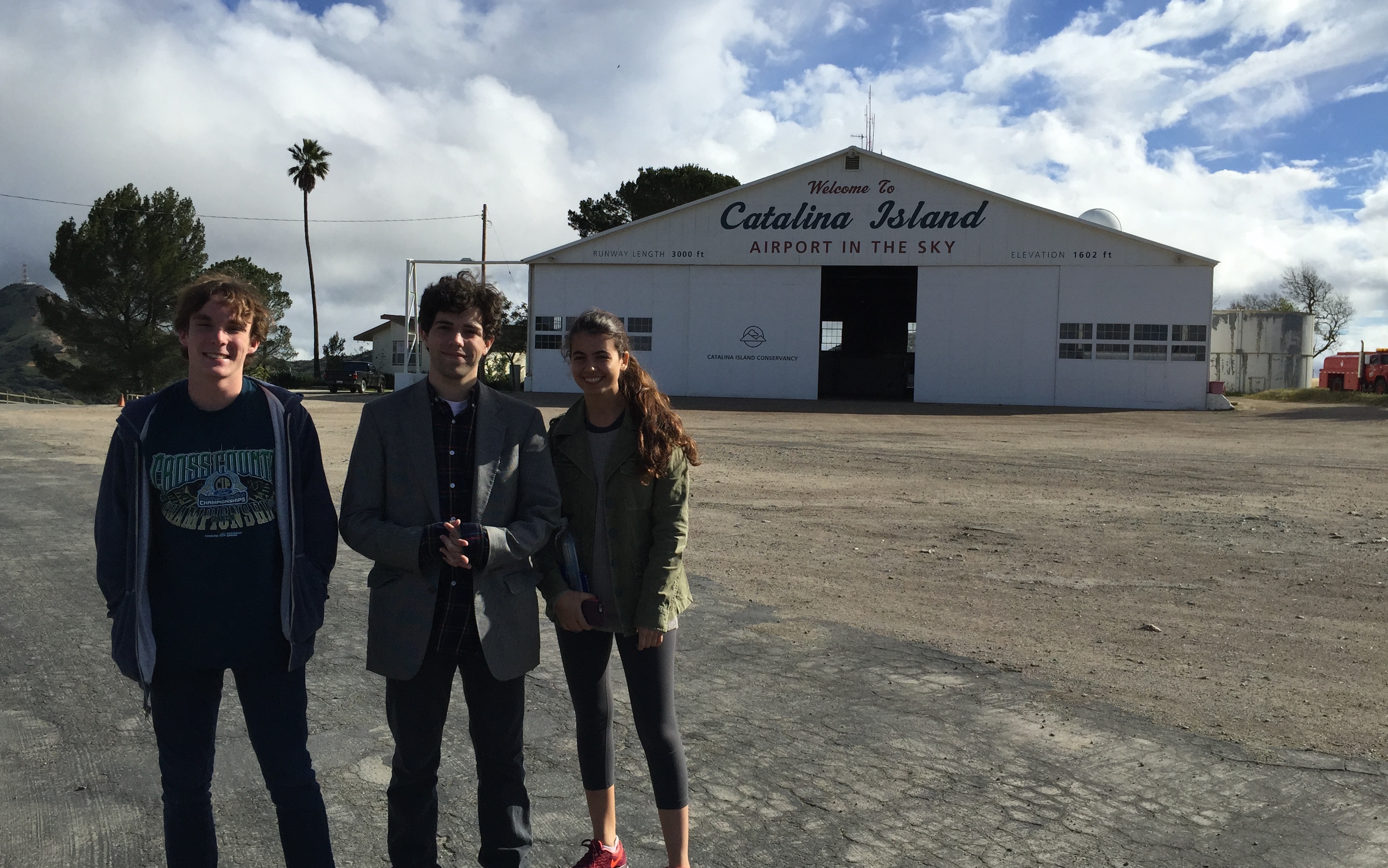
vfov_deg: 40.6
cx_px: 691
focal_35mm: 31
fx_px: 1173
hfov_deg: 61.2
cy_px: 420
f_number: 2.2
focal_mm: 4.15
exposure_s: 1/4405
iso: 32
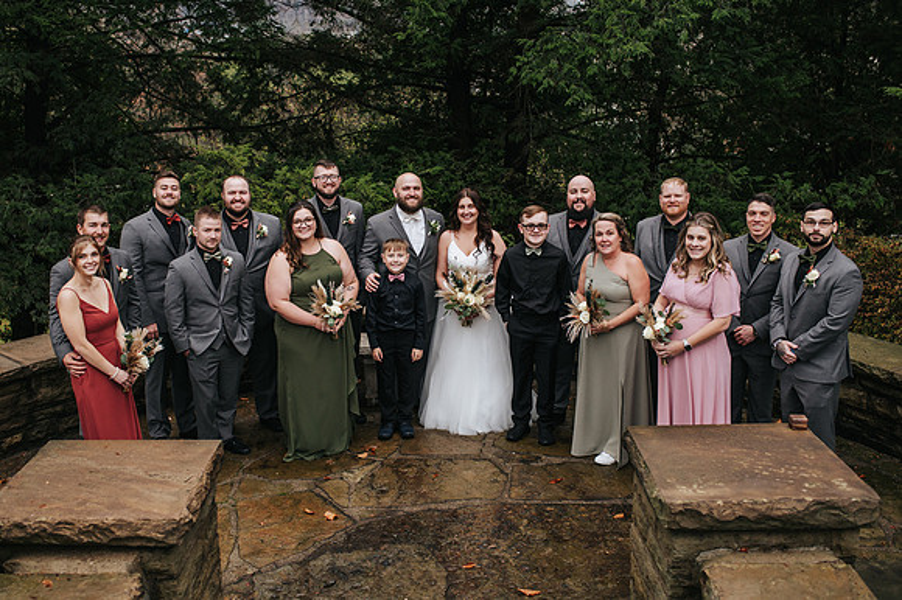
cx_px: 416
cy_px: 298
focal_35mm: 39
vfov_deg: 33.8
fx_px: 989
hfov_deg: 49.0
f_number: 3.2
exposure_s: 1/400
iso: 800
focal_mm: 35
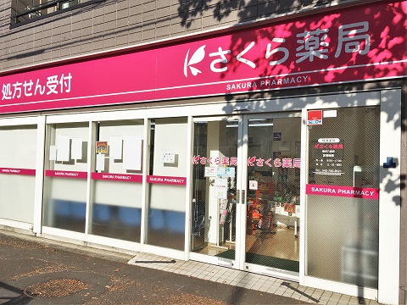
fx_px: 341
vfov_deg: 48.2
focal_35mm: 29
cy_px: 152
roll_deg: -3.2
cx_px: 204
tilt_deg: +2.1
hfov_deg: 61.7
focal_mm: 4.15
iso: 25
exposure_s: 1/3497
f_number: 2.2
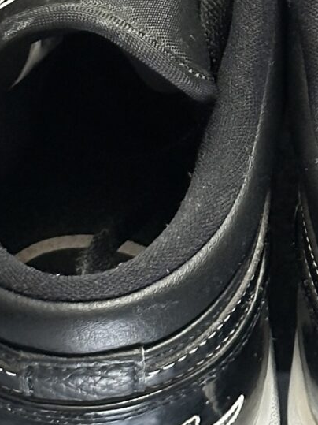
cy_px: 35
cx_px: 283
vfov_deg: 8.6
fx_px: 2794
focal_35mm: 228
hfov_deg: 6.5
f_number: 1.78
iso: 500
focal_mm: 6.86
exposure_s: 1/25
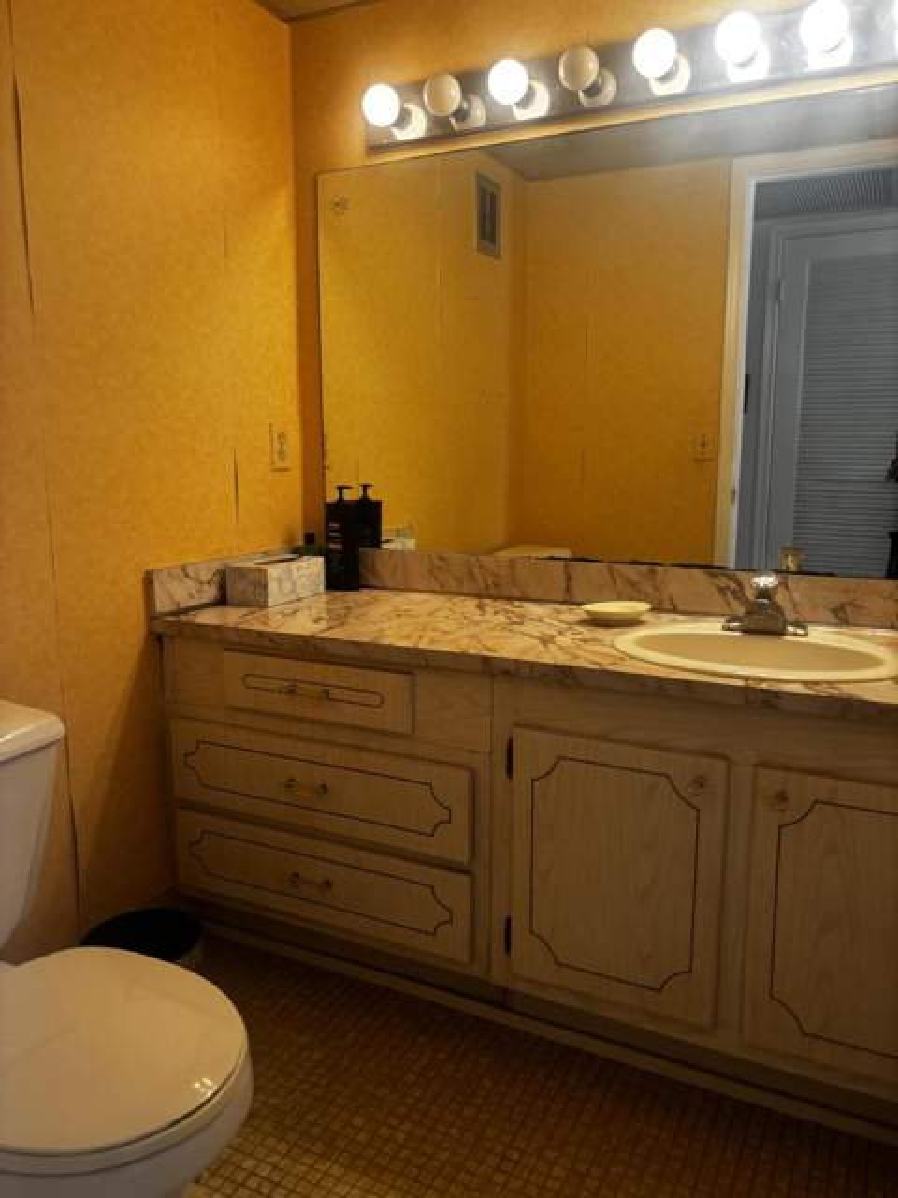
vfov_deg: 67.3
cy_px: 599
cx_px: 449
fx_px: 899
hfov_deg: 53.1
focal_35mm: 26
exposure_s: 1/60
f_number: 1.6
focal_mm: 5.96
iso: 100
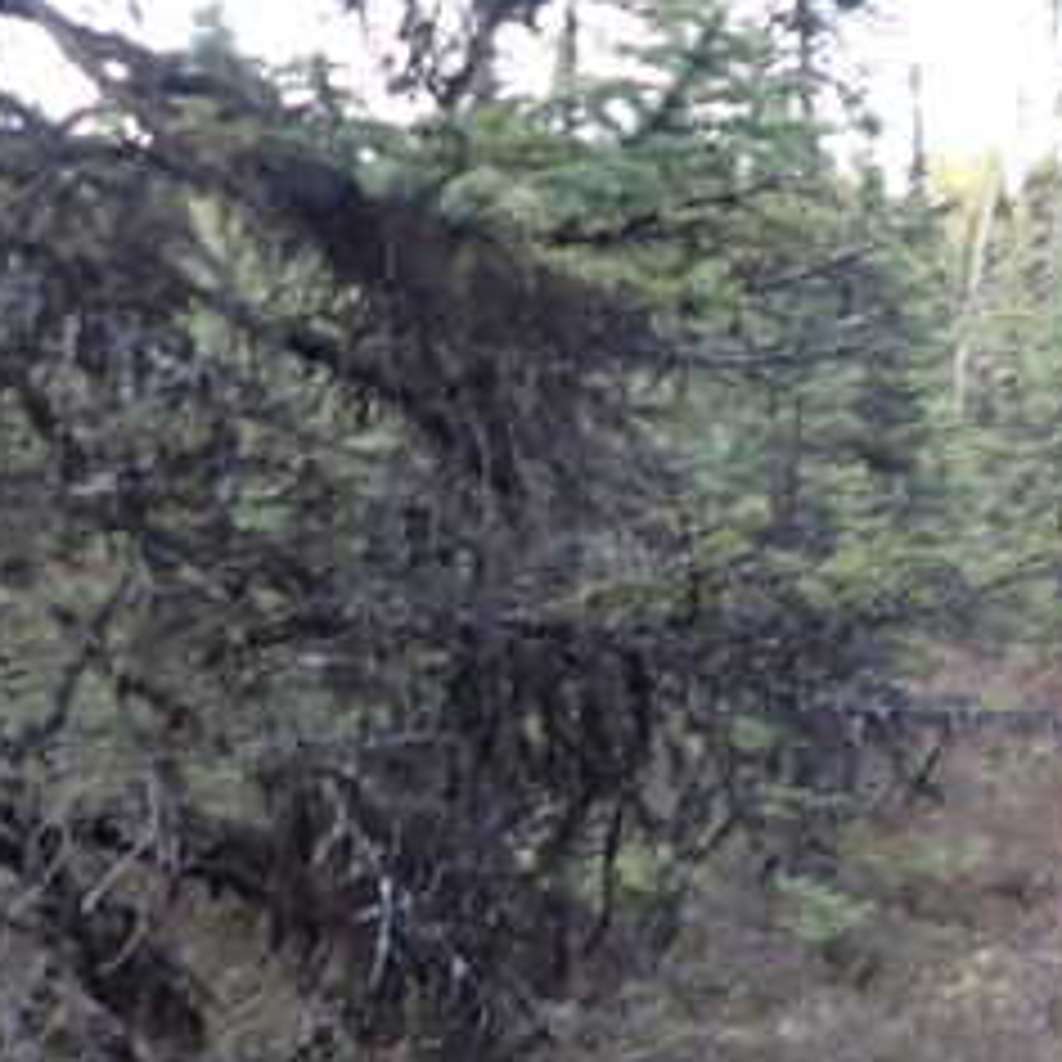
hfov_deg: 22.5
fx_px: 2499
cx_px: 1197
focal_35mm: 72
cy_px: 747
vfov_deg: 23.8
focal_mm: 4.5
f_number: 2
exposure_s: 1/100
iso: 200
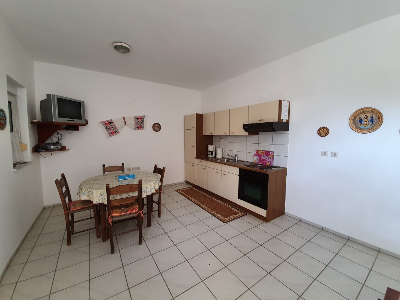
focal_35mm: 13
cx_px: 200
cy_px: 150
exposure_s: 1/50
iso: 200
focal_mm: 1.8
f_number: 2.2
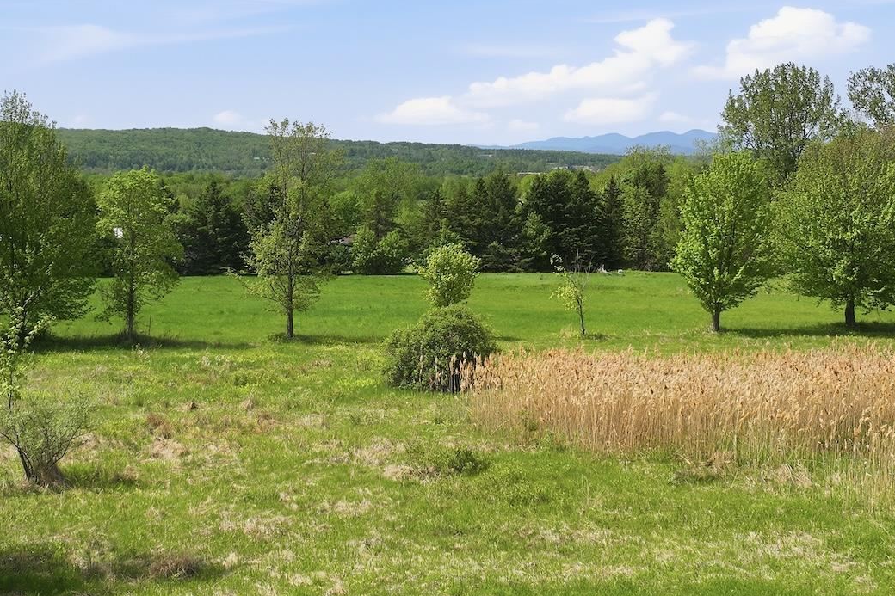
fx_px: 1193
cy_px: 230
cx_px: 364
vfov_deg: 28.0
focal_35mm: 48
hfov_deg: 41.0
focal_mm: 12.3
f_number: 2.8
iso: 110
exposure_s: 1/2500
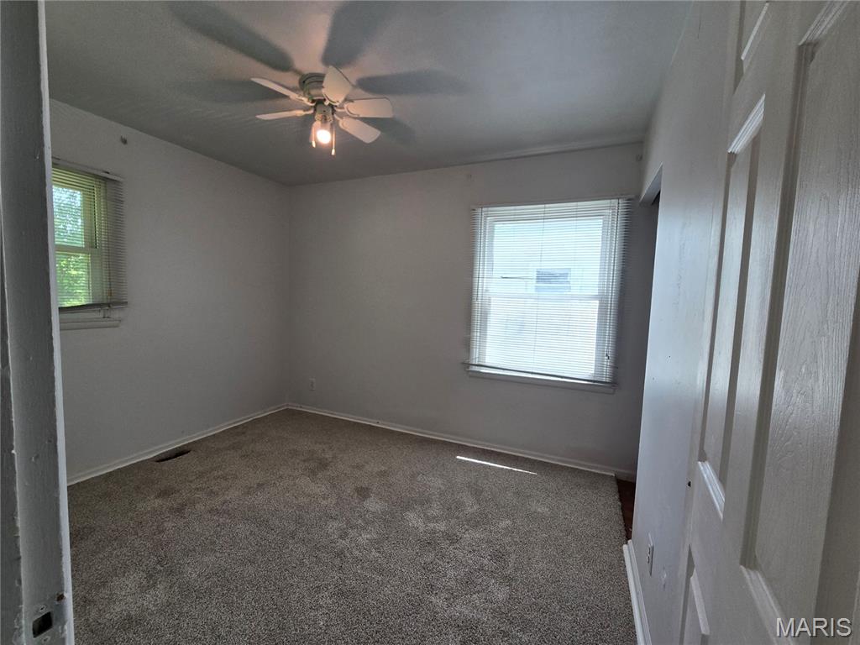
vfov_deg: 89.9
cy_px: 322
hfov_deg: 106.2
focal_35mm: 13
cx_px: 430
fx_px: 323
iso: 80
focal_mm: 2.2
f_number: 2.2
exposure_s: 1/120
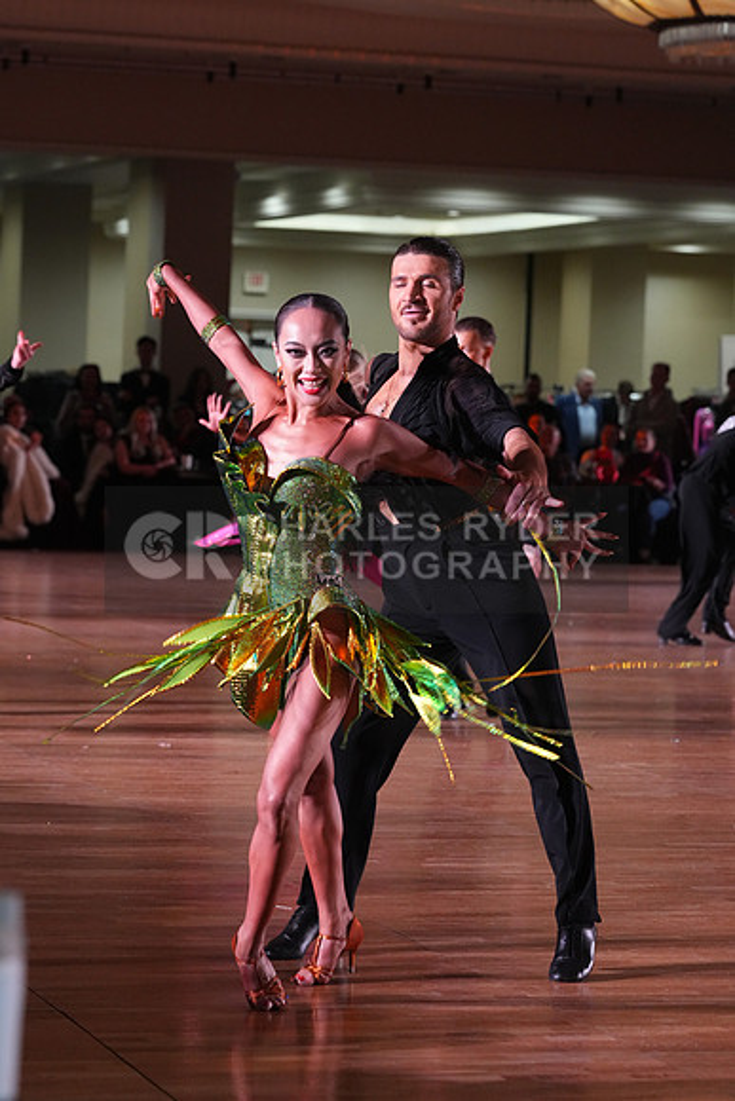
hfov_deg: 11.1
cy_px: 550
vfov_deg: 16.5
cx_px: 368
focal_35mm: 124
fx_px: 3795
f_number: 5.6
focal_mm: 124
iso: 4000
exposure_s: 1/200
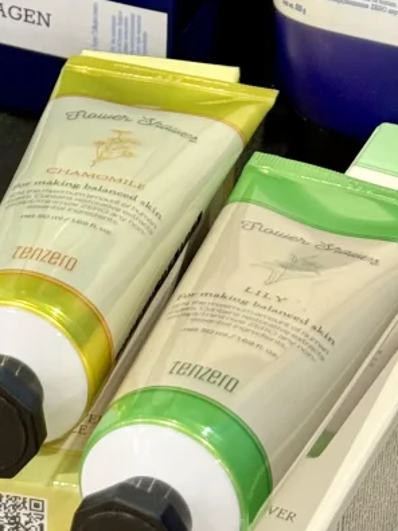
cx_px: 61
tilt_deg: -27.8
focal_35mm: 175
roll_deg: +0.1
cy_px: -132
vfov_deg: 11.1
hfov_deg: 8.5
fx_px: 2684
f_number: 1.78
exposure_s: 1/50
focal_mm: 6.76
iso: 160
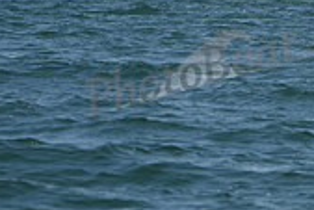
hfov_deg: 6.3
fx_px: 2846
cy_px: -55
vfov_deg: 4.2
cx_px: 444
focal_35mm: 326
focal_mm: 95
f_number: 5
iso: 250
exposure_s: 1/1250
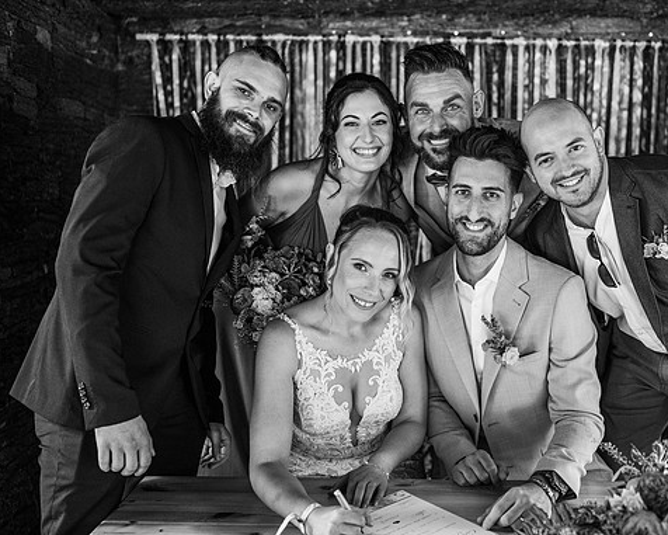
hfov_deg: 45.5
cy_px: 268
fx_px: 791
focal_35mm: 40
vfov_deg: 37.3
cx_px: 403
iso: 2500
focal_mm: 35
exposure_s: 1/200
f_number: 2.2
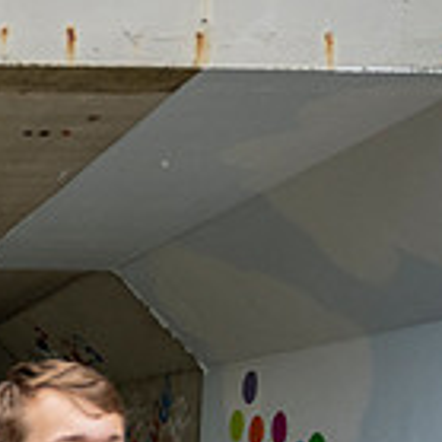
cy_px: 584
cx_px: -267
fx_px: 1228
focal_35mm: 85
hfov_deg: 17.7
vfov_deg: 18.8
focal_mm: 24
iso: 800
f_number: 4
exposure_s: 1/800
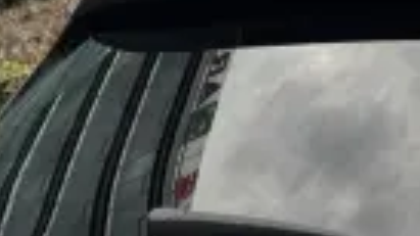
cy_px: 196
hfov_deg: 15.6
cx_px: 285
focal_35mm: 137
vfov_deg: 8.8
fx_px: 1525
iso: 64
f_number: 1.78
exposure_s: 1/582
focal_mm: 6.76
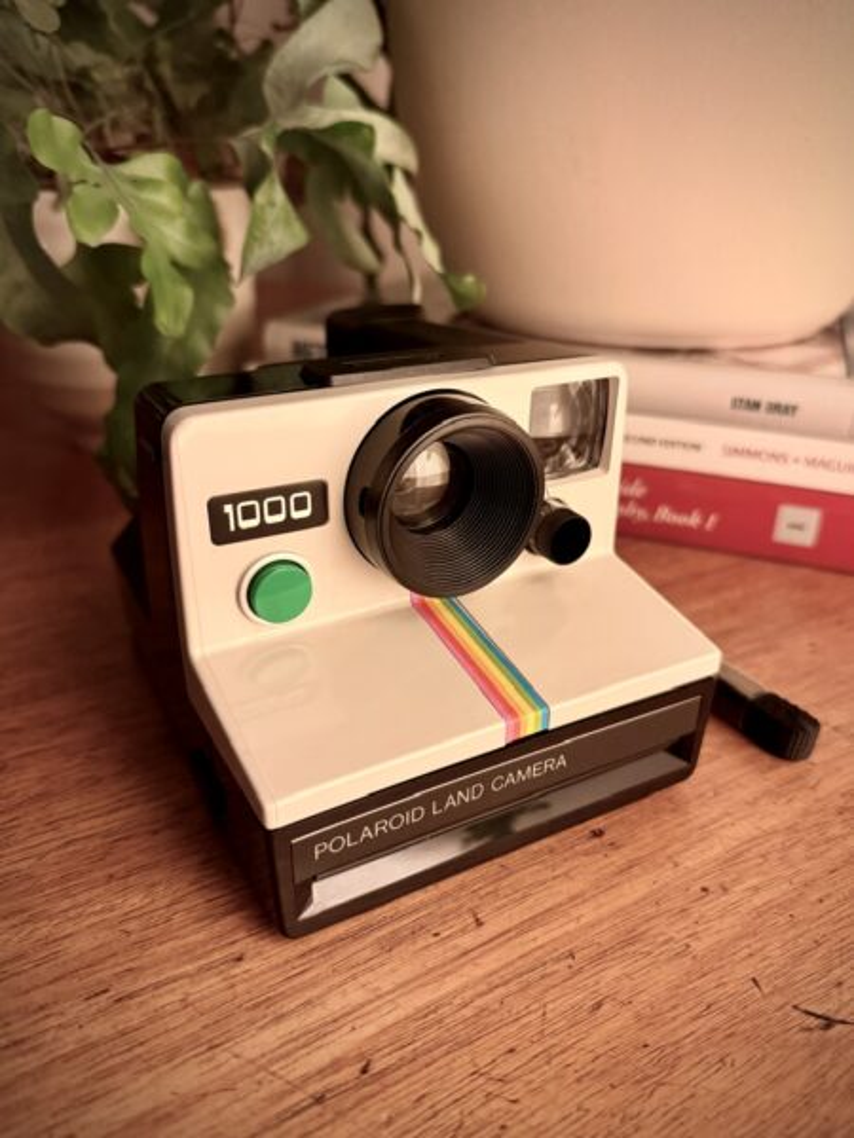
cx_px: 427
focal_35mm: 24
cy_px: 569
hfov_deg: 56.8
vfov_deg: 71.6
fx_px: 789
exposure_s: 1/50
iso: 500
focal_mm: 6.76
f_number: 1.78
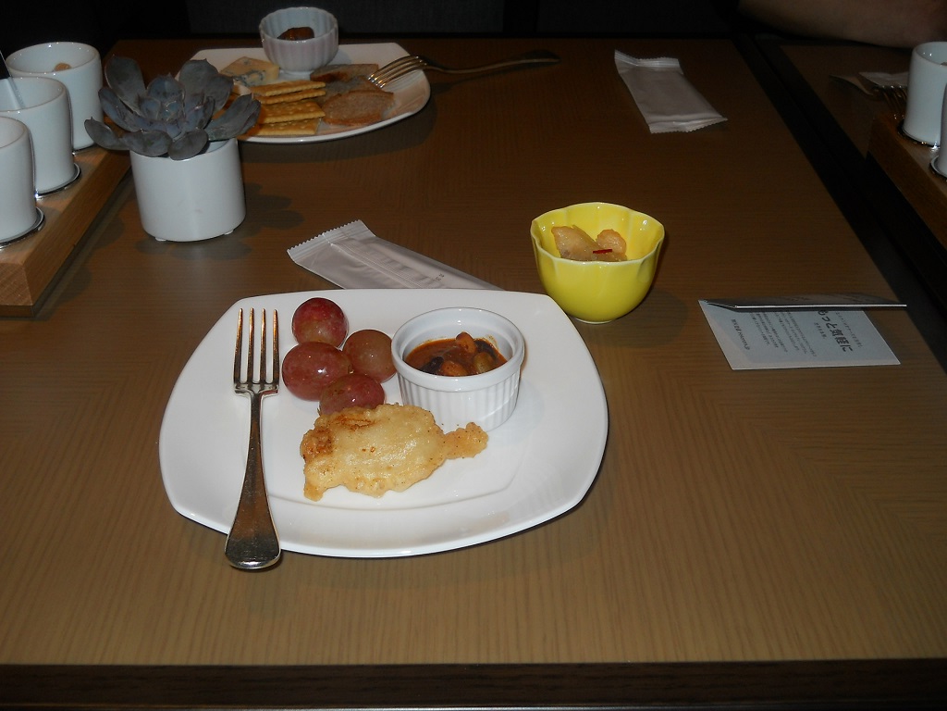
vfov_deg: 35.1
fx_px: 1122
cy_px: 356
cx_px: 474
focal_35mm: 41
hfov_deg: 45.8
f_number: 3.1
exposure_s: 1/30
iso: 80
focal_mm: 6.72
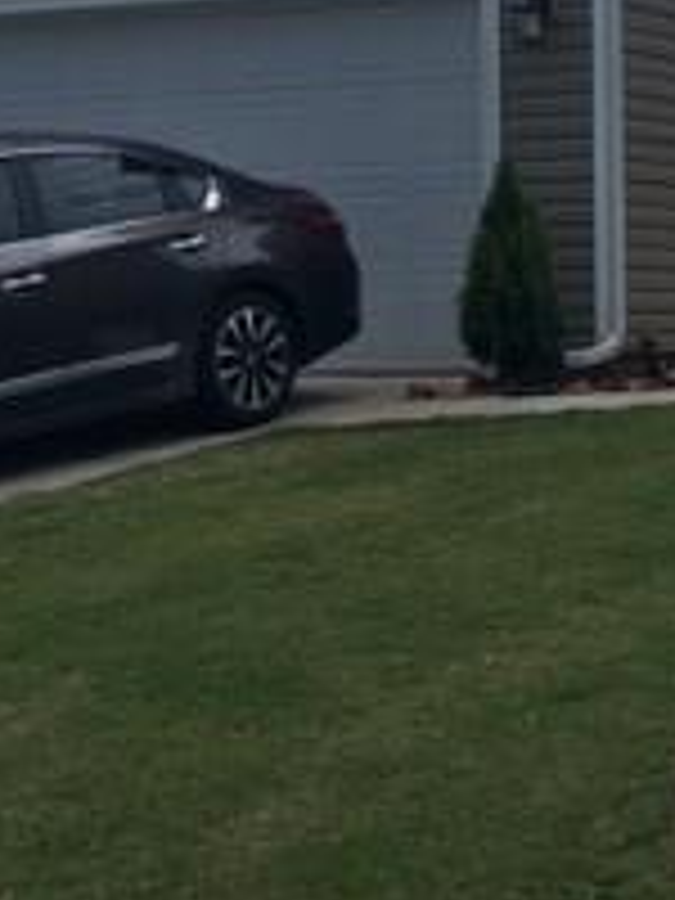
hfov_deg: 15.2
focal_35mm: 93
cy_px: 306
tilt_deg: -0.4
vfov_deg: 21.0
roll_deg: +1.0
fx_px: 2418
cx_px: 846
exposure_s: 1/2262
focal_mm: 4.15
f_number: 2.2
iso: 25
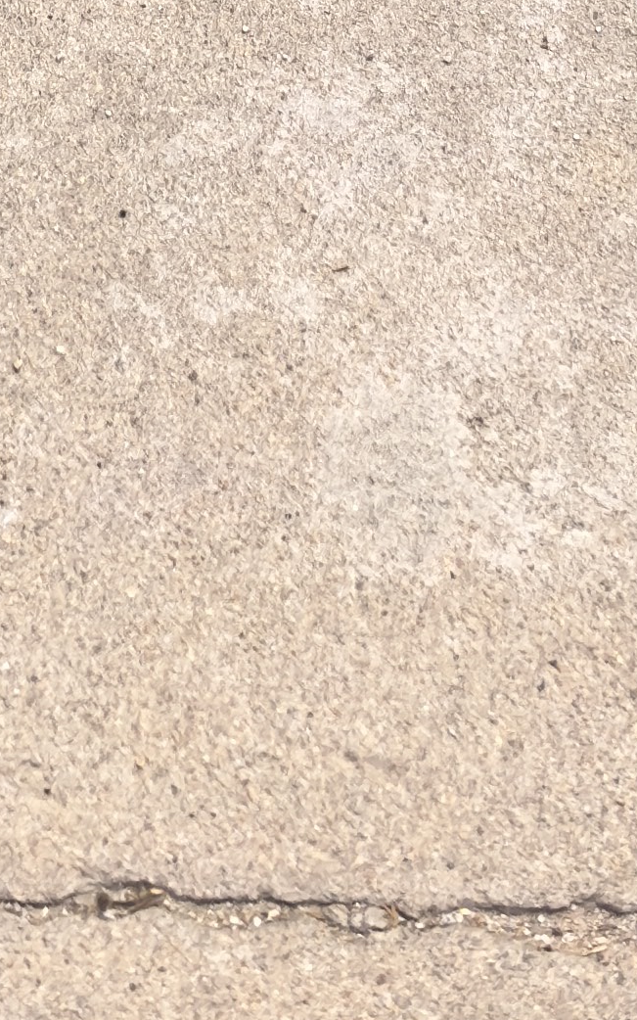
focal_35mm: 100
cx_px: -23
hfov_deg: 12.9
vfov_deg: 16.8
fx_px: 2778
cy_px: -867
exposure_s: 1/3279
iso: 250
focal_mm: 6.98
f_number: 2
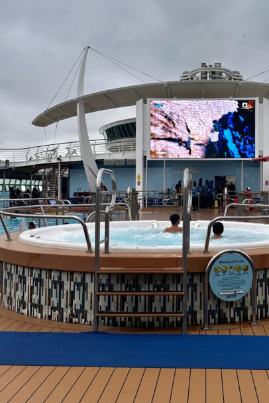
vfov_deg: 46.3
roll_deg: -1.3
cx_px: 207
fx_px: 471
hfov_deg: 31.2
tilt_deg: +1.9
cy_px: 180
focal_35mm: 42
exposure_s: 1/785
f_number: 1.78
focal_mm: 6.86
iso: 80
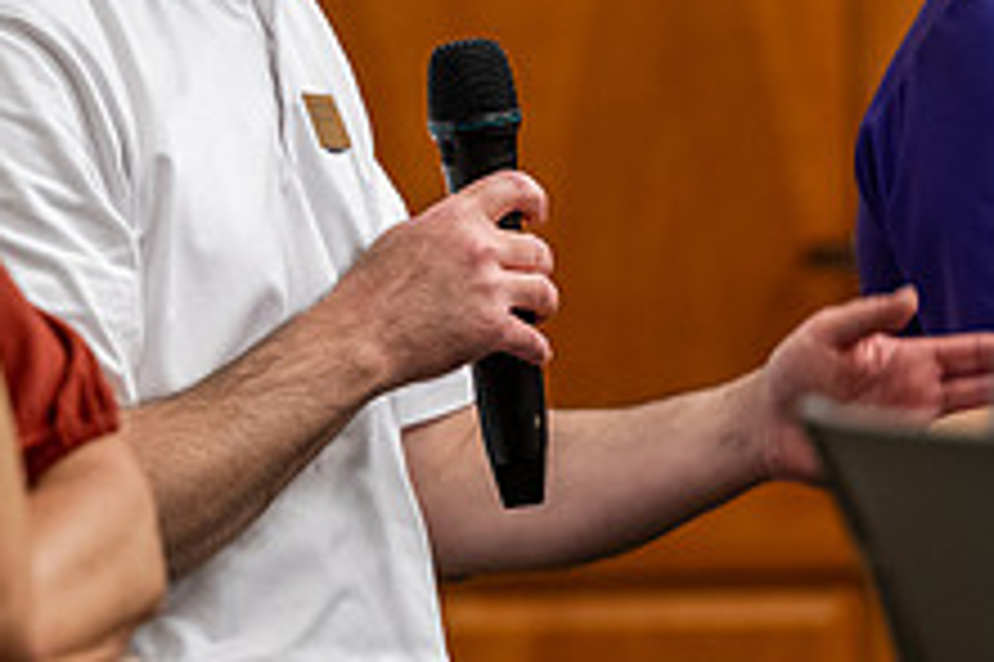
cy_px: -52
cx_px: 292
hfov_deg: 5.8
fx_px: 9794
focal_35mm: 355
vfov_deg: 3.9
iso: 2000
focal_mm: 135
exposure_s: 1/200
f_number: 2.8
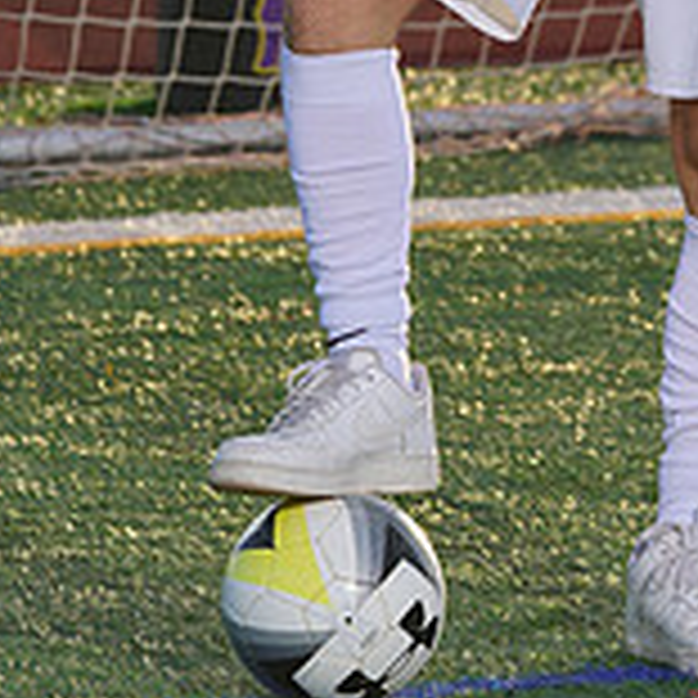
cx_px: 588
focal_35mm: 589
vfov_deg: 3.0
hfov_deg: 3.0
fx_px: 13437
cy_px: -216
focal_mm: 185
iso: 100
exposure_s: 1/200
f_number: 8
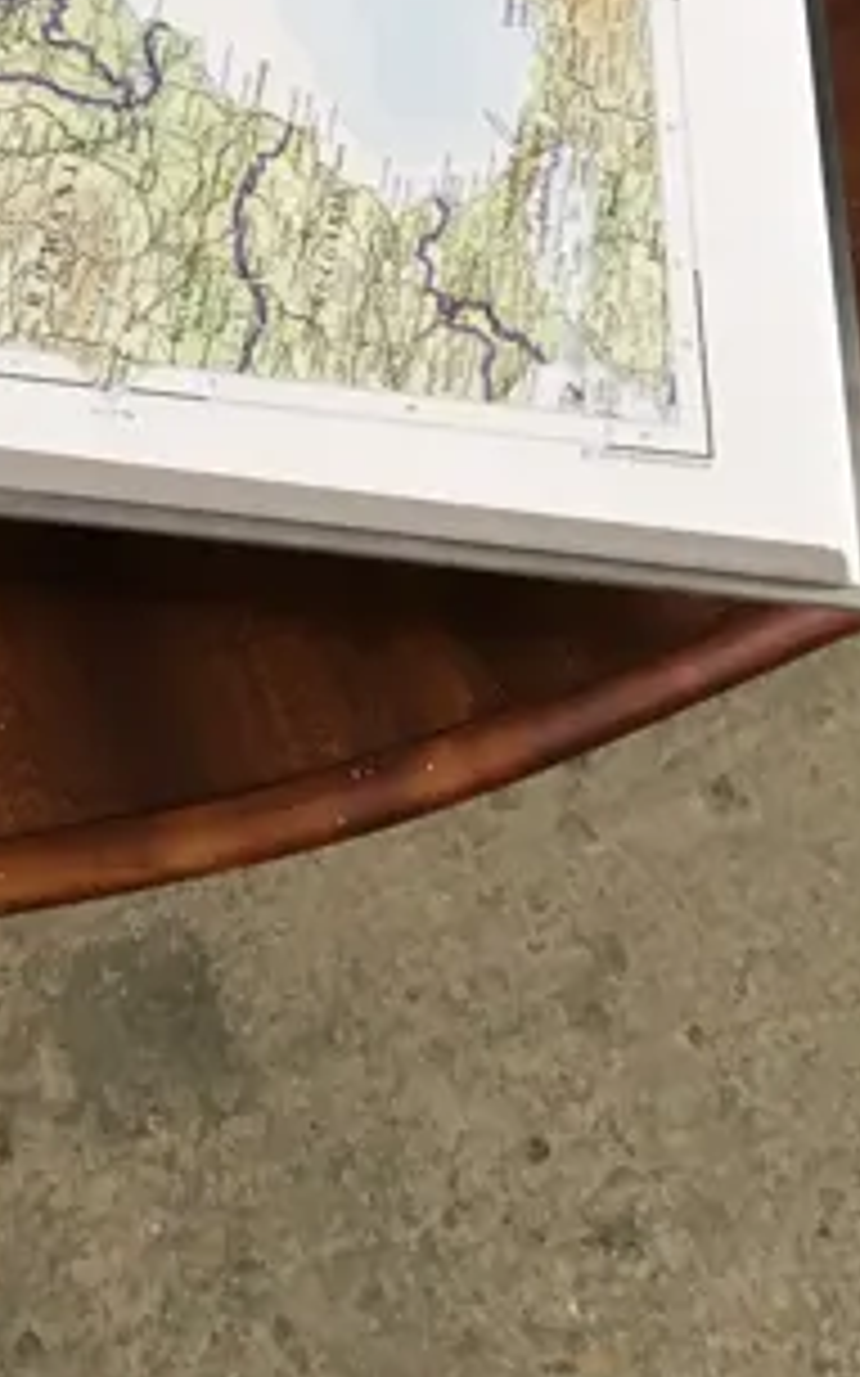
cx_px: -356
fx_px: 3866
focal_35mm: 103
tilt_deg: -51.1
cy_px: -756
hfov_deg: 12.2
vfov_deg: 17.8
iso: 80
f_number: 2.2
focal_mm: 4.15
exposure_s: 1/33
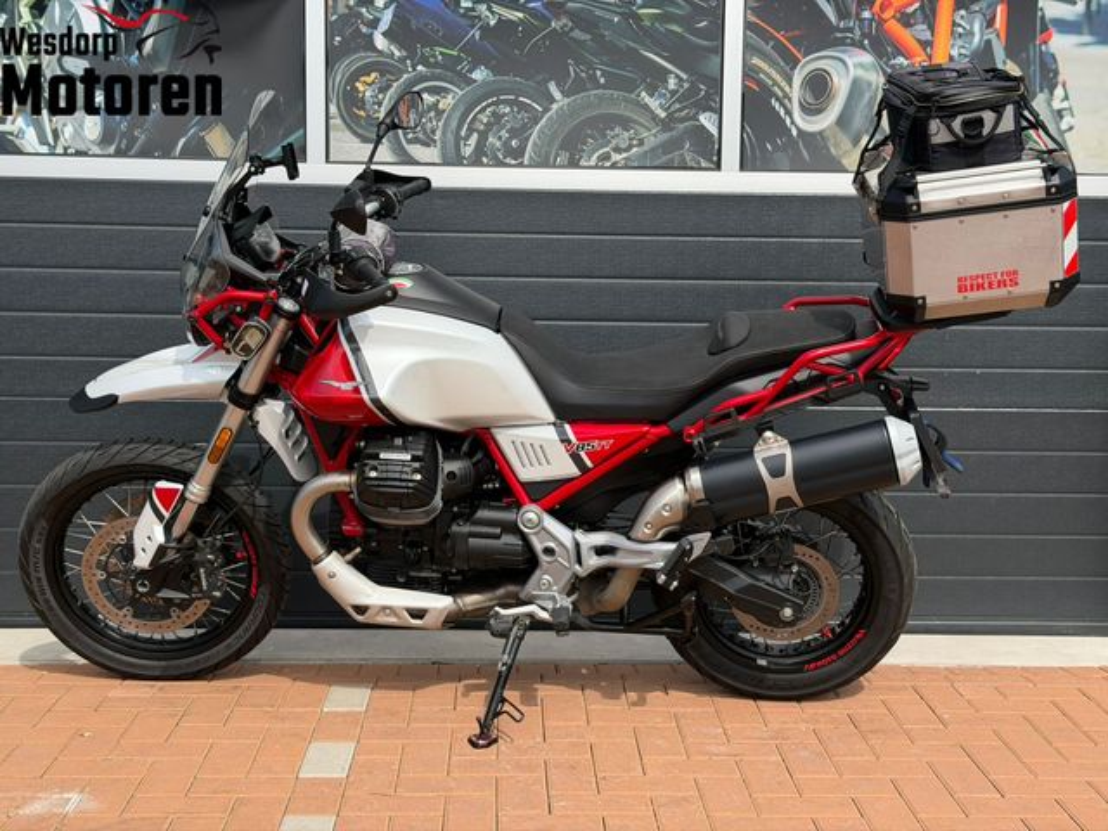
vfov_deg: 30.3
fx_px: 1536
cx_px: 554
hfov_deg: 39.7
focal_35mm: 48
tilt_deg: -5.7
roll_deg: -0.4
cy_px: 416
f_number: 1.78
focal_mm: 6.76
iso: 100
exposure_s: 1/2762
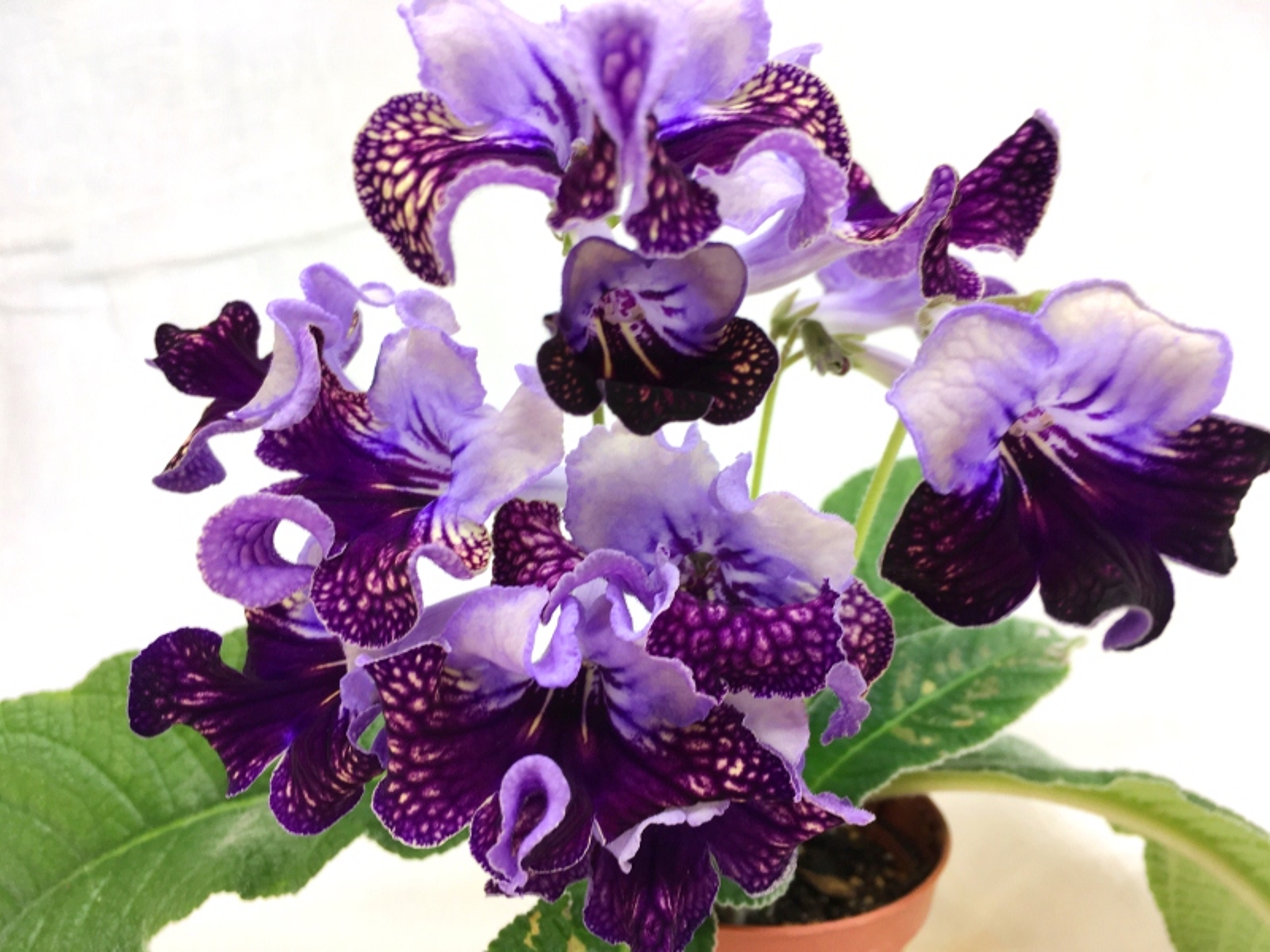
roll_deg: -1.7
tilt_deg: -7.7
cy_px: 476
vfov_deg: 48.2
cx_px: 635
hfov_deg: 61.7
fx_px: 1064
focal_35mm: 29
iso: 25
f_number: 2.2
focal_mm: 4.15
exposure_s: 1/50
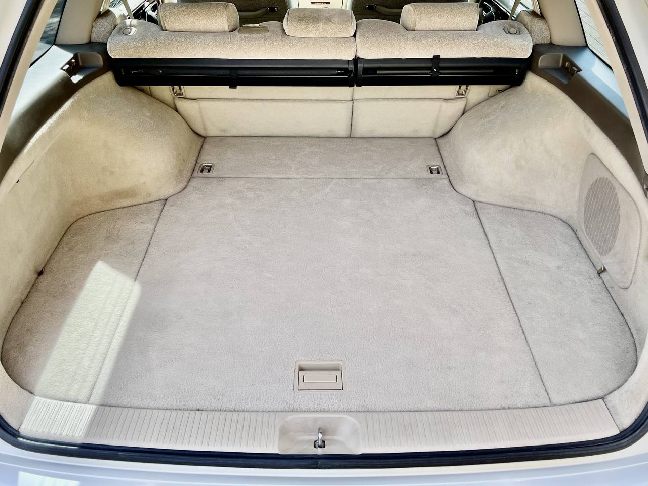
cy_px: 243
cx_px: 324
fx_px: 468
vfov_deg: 54.9
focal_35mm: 25
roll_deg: +1.1
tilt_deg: -30.6
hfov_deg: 69.4
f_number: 1.6
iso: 32
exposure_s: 1/182
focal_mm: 5.1
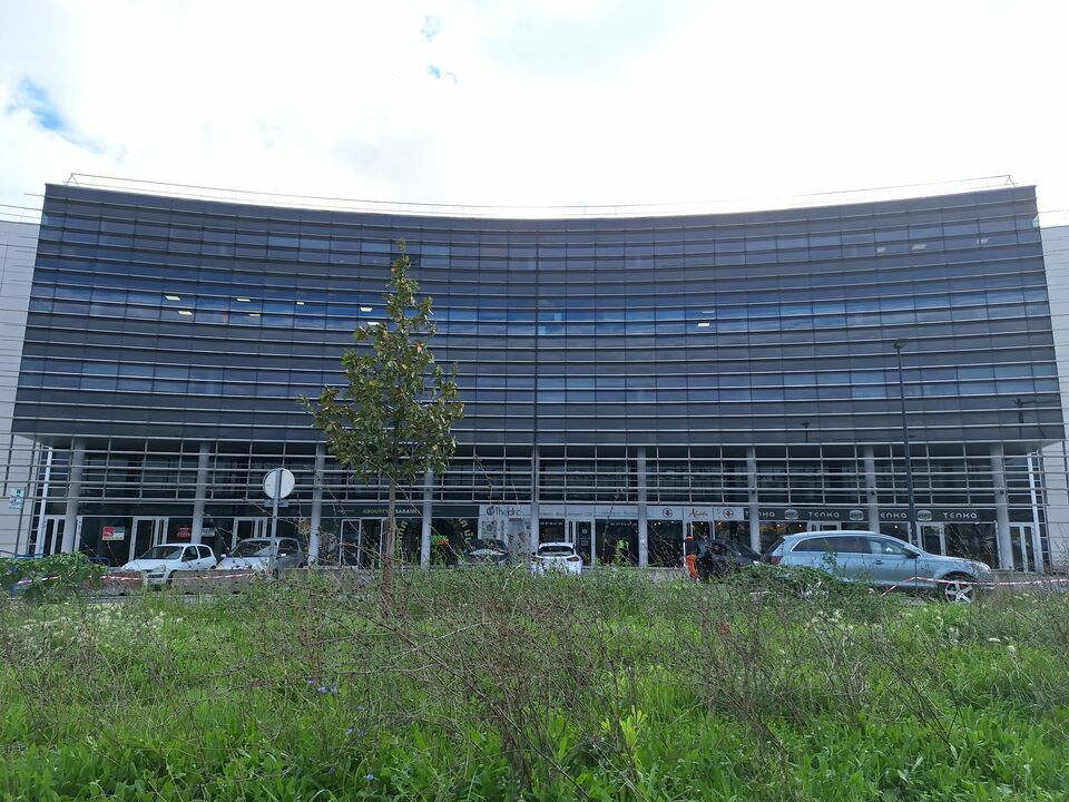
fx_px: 710
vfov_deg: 58.9
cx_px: 534
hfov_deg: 73.9
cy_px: 401
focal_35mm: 23
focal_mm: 5.54
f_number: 1.8
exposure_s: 1/1256
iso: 25
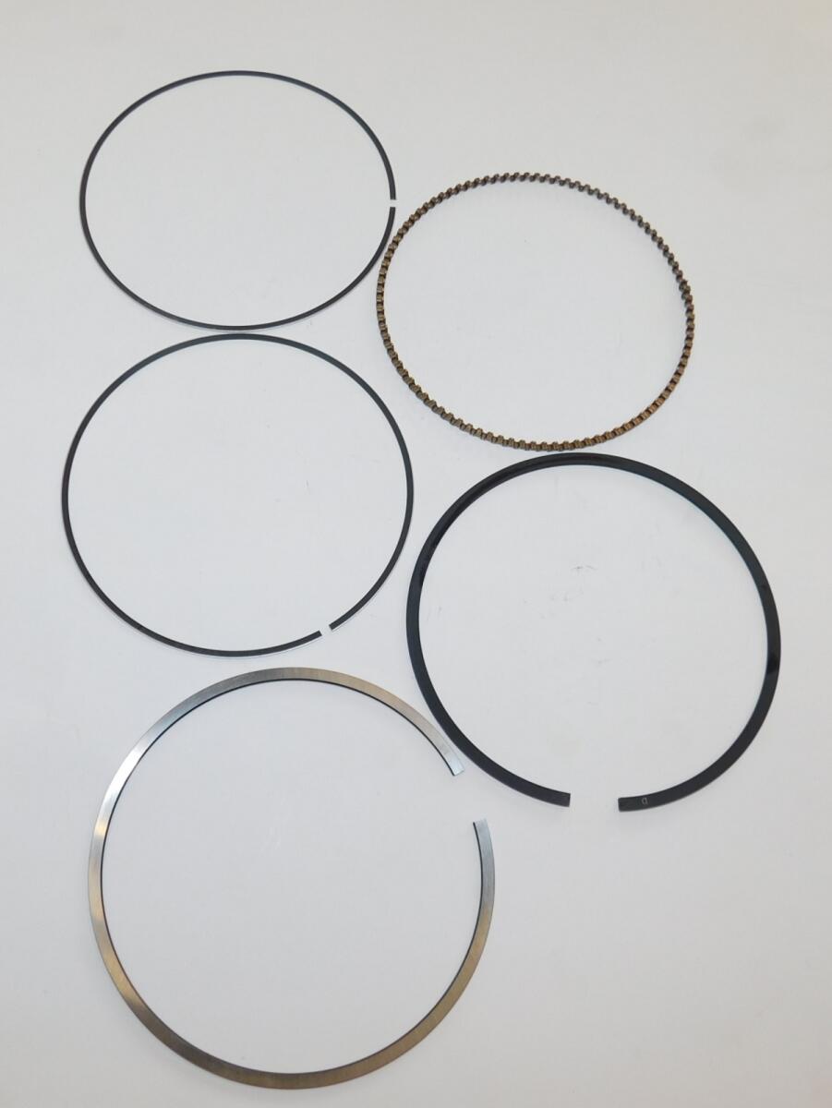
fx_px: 737
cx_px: 416
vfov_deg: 73.9
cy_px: 554
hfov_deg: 58.9
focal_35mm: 23
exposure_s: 1/200
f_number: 3
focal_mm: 4
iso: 125
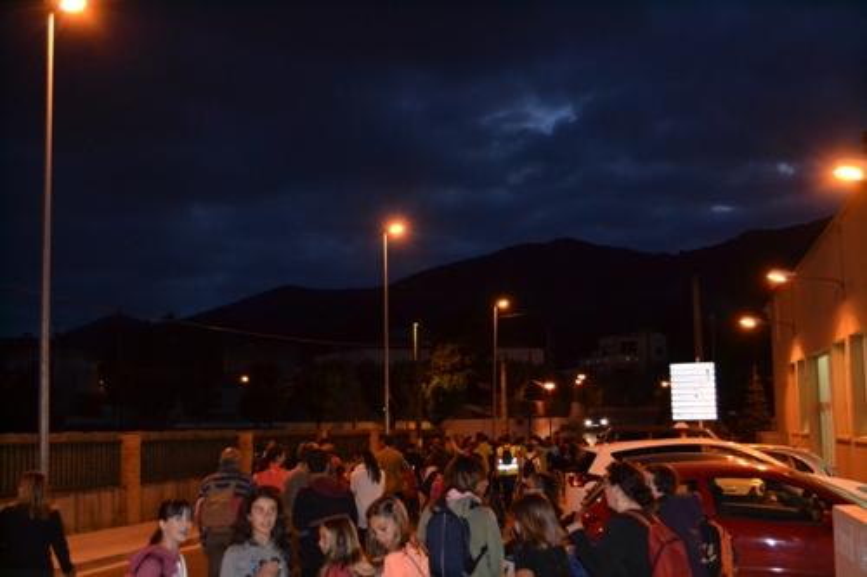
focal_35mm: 45
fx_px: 1083
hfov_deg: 43.6
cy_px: 288
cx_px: 434
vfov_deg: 29.8
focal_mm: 30
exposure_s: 1/60
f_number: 4.2
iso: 2500
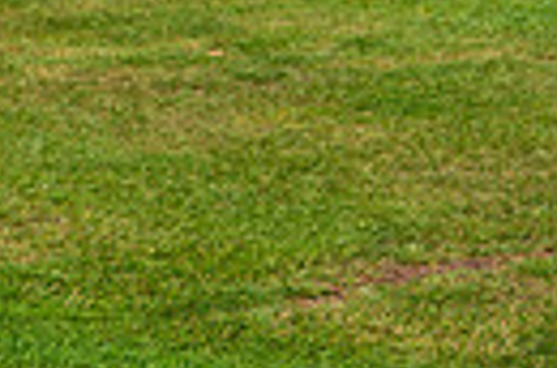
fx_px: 8412
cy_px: -372
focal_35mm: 545
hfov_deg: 3.8
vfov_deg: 2.5
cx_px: -536
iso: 200
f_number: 5
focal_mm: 122
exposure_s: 1/2000
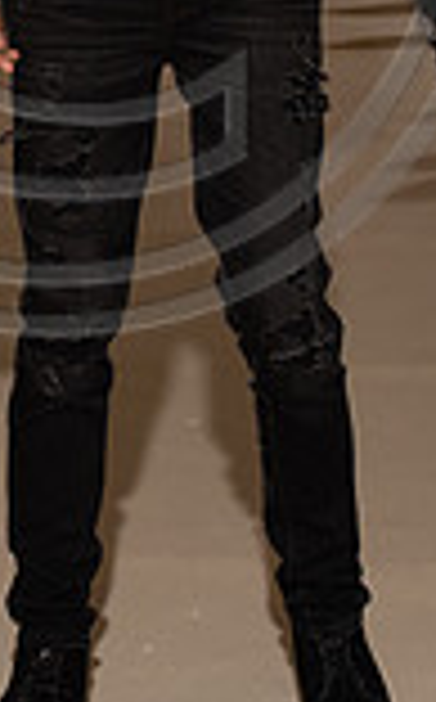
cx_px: 56
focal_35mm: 206
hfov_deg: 6.3
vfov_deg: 10.1
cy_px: -122
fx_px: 3931
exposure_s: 1/250
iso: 800
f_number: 9
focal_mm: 70
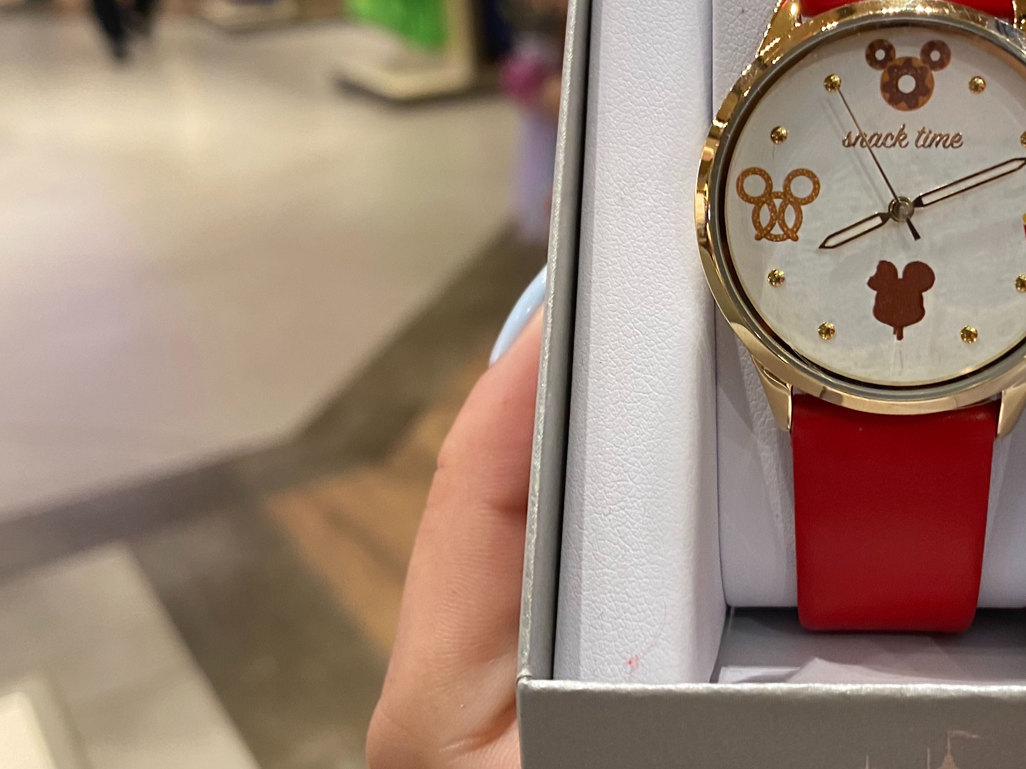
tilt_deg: -21.7
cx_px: 789
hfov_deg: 43.1
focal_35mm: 42
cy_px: 318
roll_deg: +0.4
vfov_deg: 34.3
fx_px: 1245
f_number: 1.8
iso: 125
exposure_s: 1/60
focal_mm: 4.25
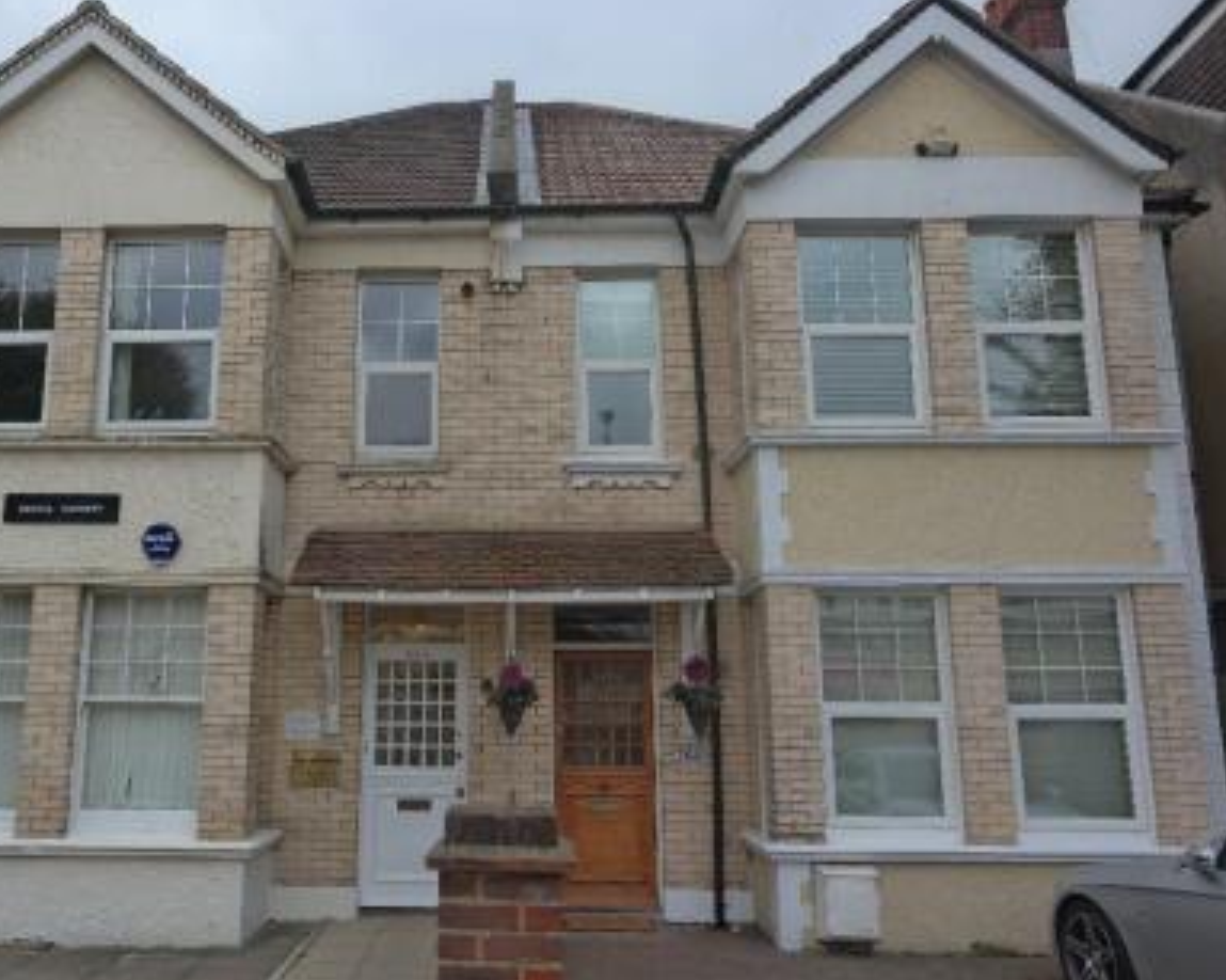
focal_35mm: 28
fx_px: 1015
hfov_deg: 61.6
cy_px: 492
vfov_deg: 51.5
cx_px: 483
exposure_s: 1/180
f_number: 4.5
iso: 100
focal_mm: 16
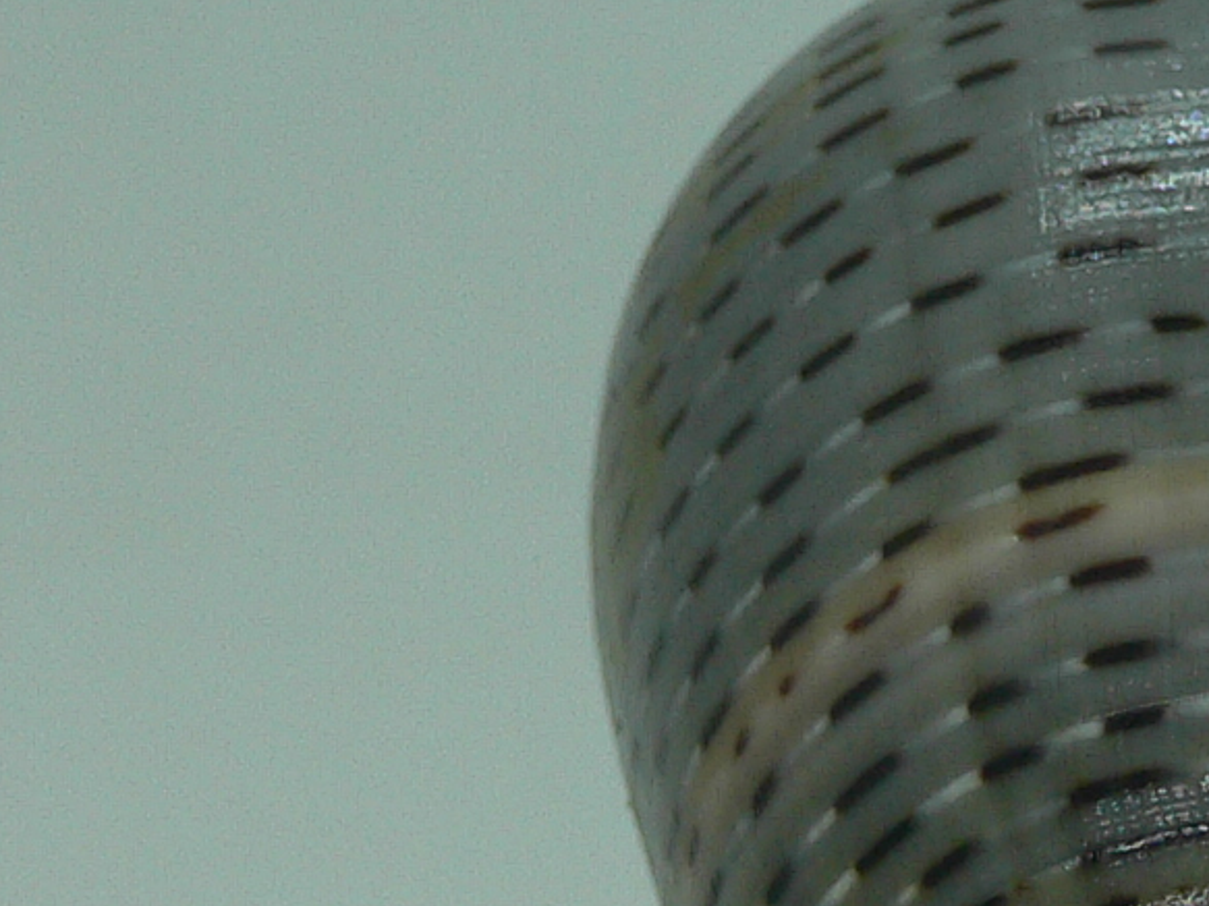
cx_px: 1143
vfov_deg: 12.1
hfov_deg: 16.0
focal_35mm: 121
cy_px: 933
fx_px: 4225
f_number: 2.8
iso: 80
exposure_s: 1/60
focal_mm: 4.6
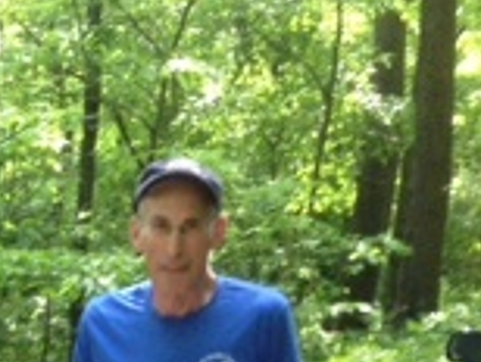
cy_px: 683
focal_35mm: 145
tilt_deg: -13.1
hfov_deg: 13.1
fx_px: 2018
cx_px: -169
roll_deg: -0.9
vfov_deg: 9.7
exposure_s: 1/120
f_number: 2.4
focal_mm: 4.28
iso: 64
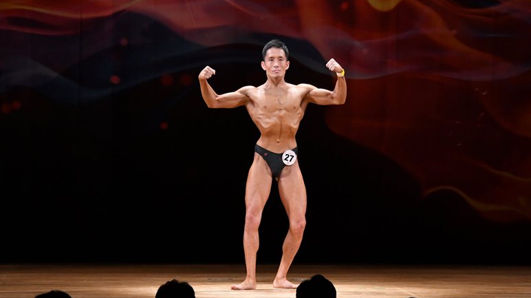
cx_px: 266
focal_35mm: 213
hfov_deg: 10.1
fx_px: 2999
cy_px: 164
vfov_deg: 5.7
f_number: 5.6
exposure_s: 1/400
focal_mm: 135
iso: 3200
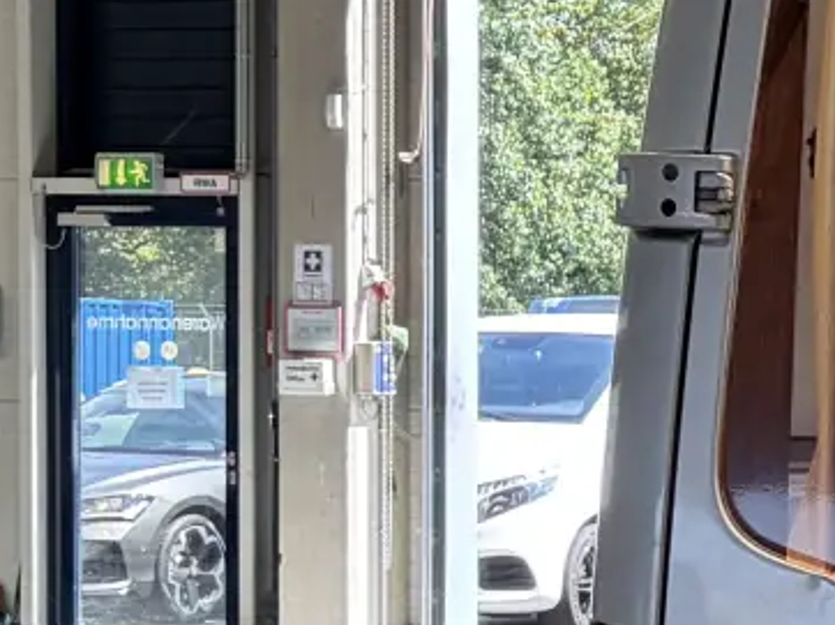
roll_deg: -1.5
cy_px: 549
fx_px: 3327
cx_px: 1543
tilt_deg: -1.7
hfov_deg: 12.9
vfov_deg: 10.7
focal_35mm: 138
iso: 50
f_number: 1.6
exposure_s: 1/177
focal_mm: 5.96
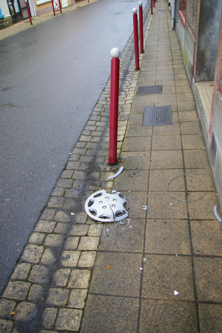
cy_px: 166
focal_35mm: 30
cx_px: 111
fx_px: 278
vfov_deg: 62.0
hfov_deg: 43.5
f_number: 5.6
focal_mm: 20
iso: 400
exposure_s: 1/90
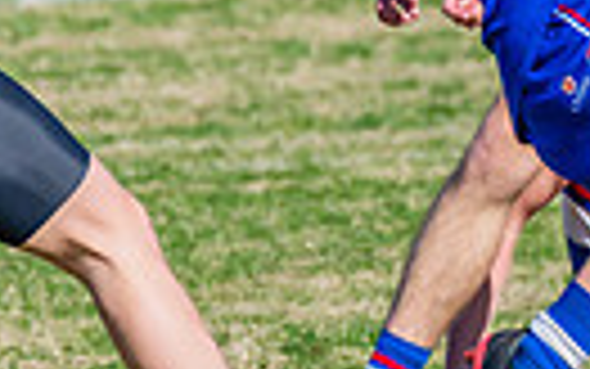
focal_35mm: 1978
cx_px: 810
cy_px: -6
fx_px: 31819
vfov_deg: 0.7
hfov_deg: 1.1
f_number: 11
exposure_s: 1/1600
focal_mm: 400
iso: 800
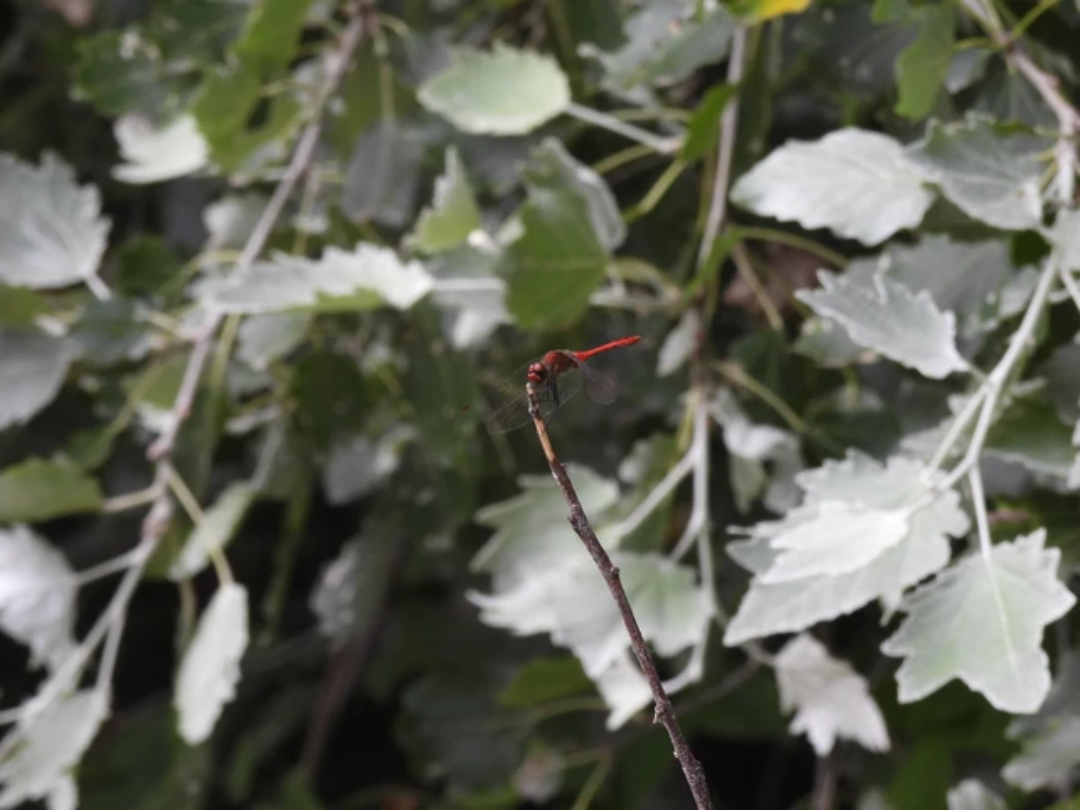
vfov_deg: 5.0
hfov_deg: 6.6
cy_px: 405
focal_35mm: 300
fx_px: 9360
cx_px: 540
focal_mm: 53.5
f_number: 5.6
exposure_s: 1/100
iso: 100
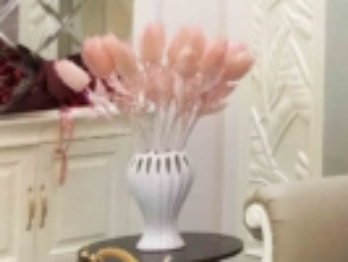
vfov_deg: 11.2
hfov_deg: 13.6
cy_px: -13
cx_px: 612
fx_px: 1318
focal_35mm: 131
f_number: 2.2
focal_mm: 4.15
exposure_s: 1/50
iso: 25
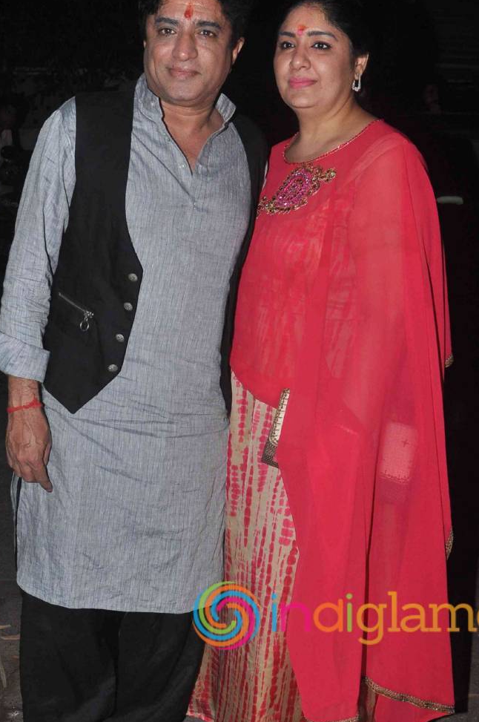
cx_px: 198
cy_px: 394
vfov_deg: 38.3
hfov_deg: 26.0
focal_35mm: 52
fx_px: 1037
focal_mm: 21
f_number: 9
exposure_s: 1/200
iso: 640
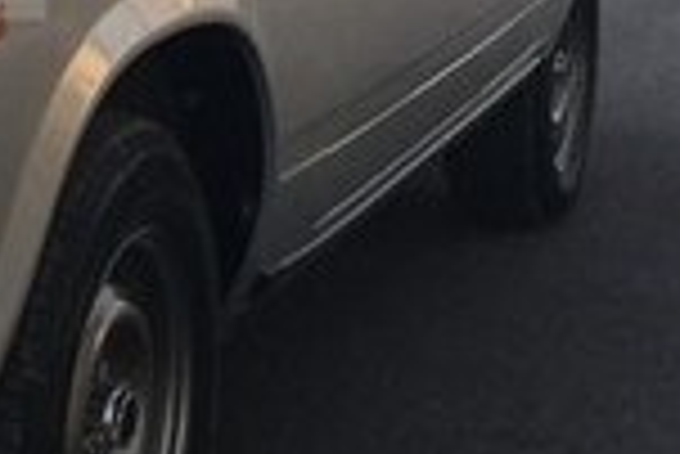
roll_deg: -0.8
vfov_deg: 10.3
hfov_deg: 14.3
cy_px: -47
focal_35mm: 132
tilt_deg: -6.9
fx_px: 2496
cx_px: -414
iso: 25
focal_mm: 4.15
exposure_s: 1/366
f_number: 2.2
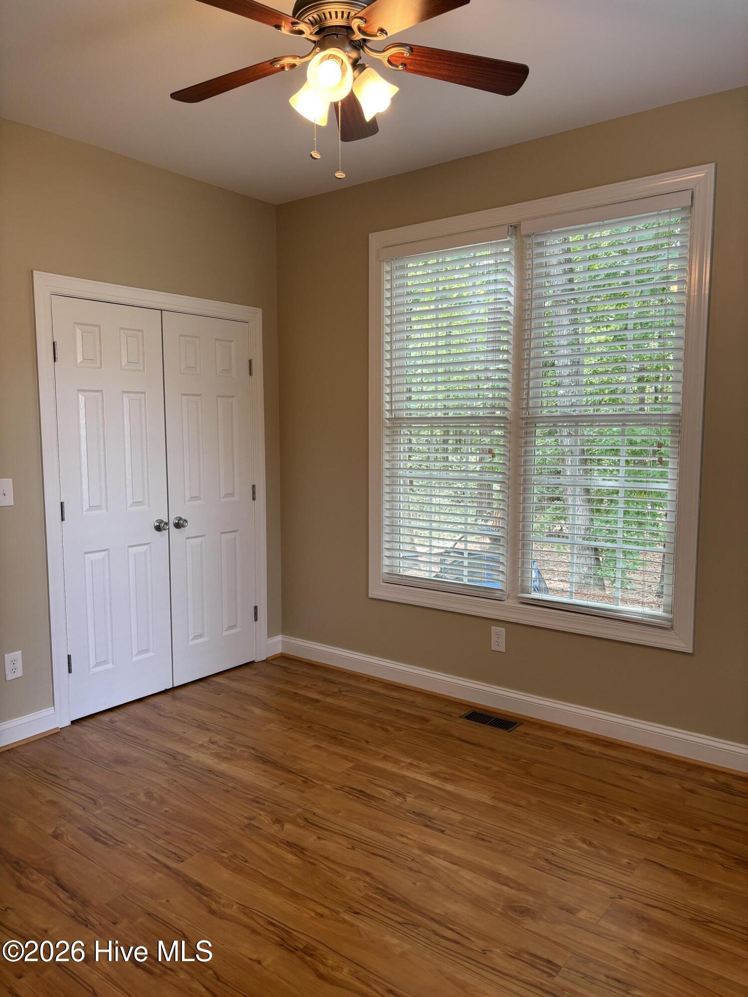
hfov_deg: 53.1
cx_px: 374
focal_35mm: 26
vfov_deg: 67.3
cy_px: 498
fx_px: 749
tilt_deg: -6.3
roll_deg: -0.5
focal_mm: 5.96
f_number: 1.6
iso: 80
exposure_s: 1/60
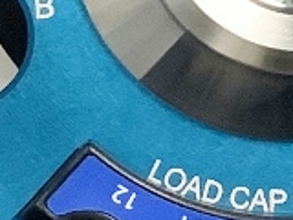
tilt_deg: -33.9
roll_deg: -2.0
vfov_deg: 7.4
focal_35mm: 198
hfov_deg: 9.9
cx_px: 286
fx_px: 1676
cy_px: -112
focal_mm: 3.3
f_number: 2.4
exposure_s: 1/60
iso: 200
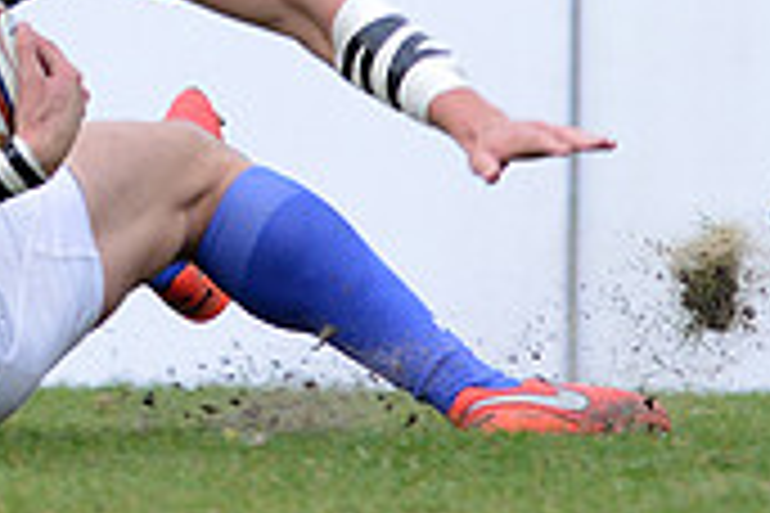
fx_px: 30498
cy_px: -340
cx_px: -95
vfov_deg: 1.0
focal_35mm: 1426
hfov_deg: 1.4
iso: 800
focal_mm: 420
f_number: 4
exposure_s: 1/1000
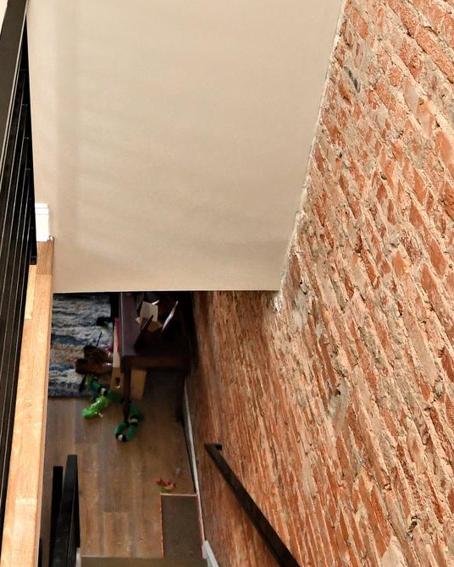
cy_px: 241
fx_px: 722
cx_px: 90
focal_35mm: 43
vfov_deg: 42.8
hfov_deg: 33.8
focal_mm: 10
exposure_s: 1/125
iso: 1000
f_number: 5
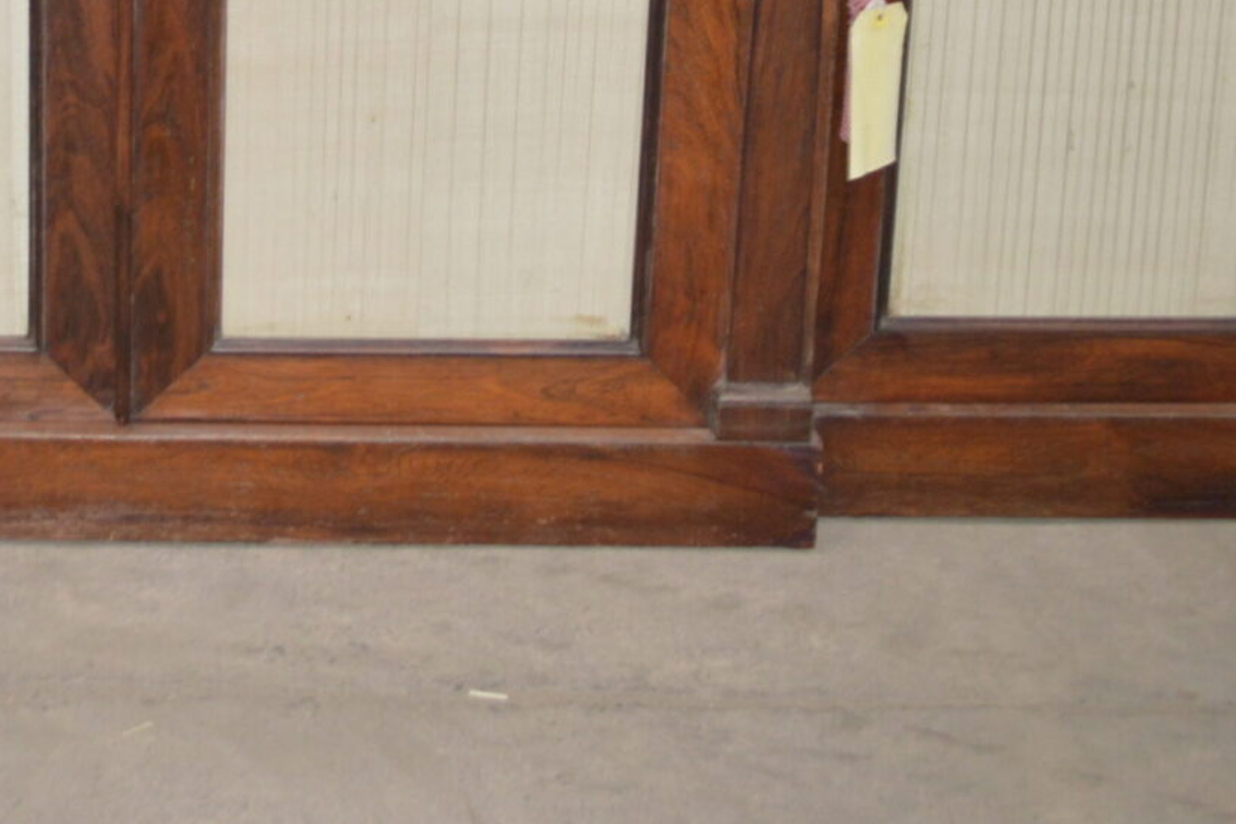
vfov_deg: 19.2
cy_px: -165
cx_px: 111
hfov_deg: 28.8
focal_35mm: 67
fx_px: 2300
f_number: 3.5
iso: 800
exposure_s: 1/50
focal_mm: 18
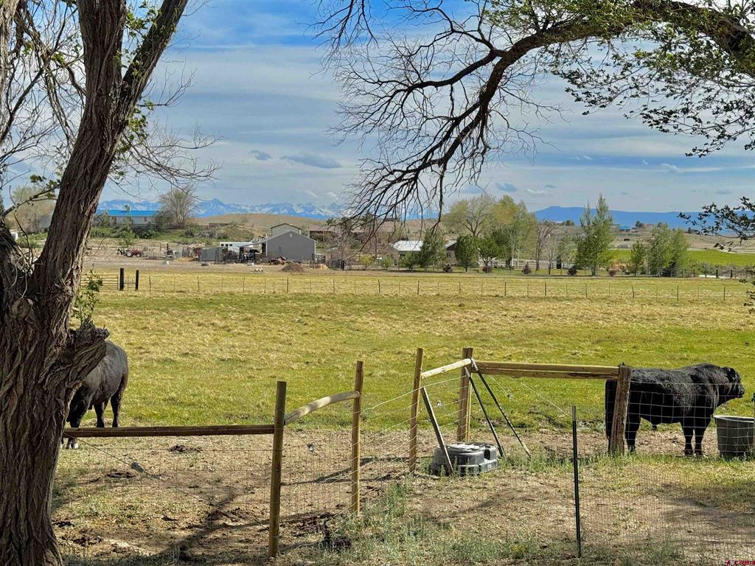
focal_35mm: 48
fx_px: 1047
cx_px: 378
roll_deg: +0.2
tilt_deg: -2.2
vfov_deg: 30.3
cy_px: 283
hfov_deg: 39.7
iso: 64
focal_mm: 6.76
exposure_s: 1/7092
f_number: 1.78
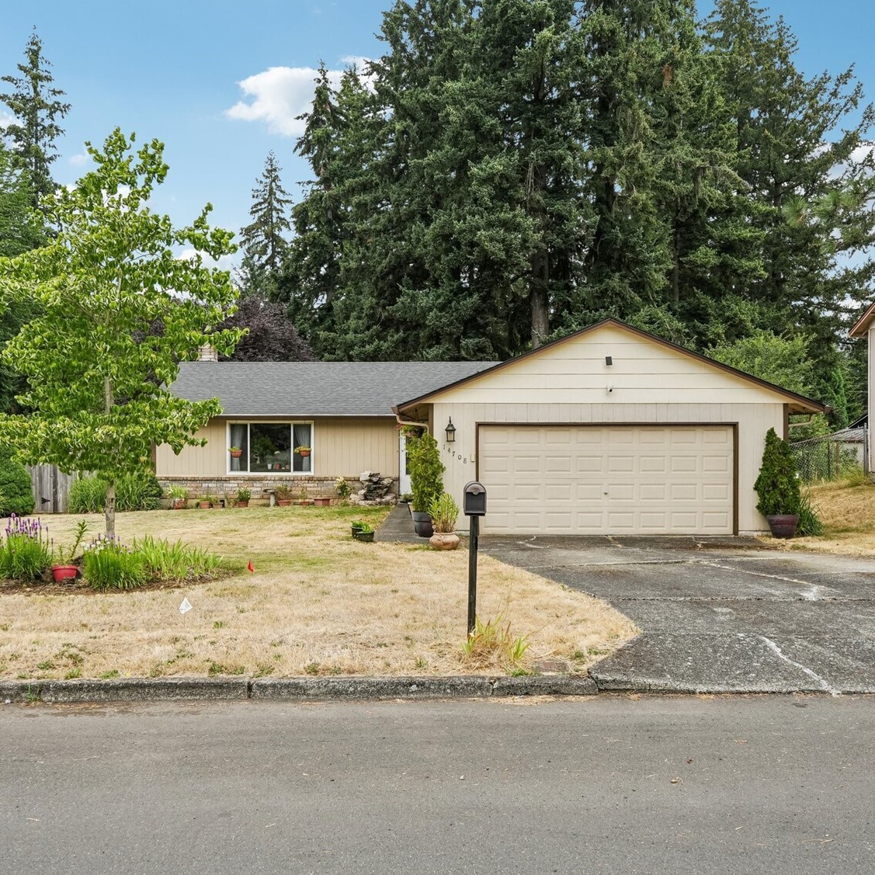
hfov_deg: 51.1
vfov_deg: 51.1
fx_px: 915
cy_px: 438
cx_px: 445
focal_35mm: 32
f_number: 8
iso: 400
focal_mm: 25
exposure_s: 1/500
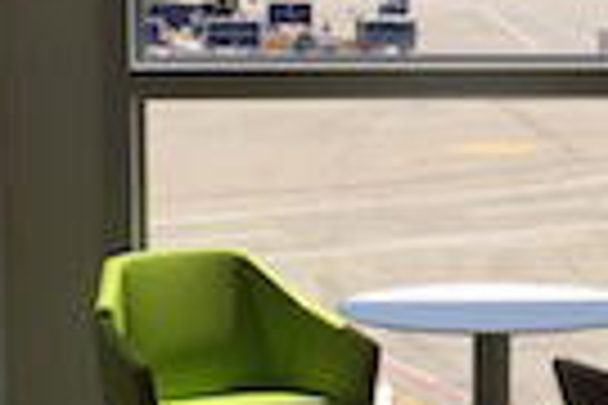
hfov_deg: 13.0
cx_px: 599
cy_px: 178
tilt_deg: -4.8
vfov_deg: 8.8
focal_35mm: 156
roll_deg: -0.6
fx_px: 2634
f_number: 2.2
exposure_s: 1/719
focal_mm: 4.15
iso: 32
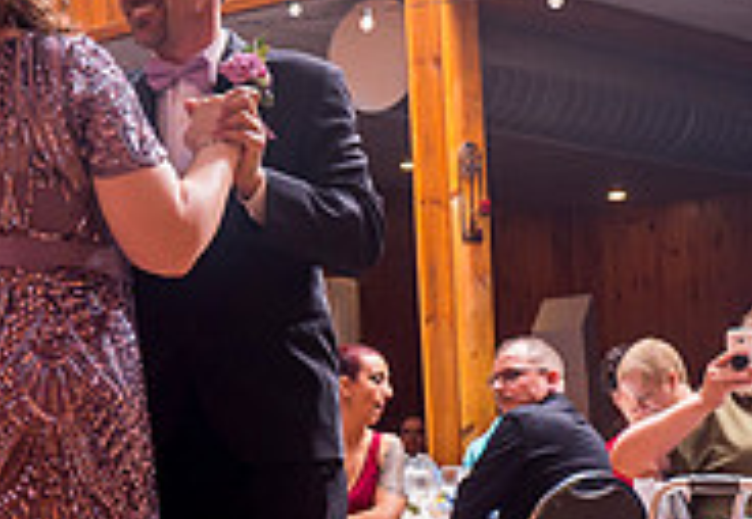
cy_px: 336
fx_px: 2386
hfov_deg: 17.6
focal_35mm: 113
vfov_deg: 12.4
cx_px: 38
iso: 320
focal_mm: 28
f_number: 5.6
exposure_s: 1/125
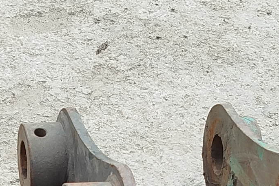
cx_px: 139
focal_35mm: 146
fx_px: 1131
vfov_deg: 8.9
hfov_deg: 14.1
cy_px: 363
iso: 50
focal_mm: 5.31
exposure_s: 1/446
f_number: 1.7
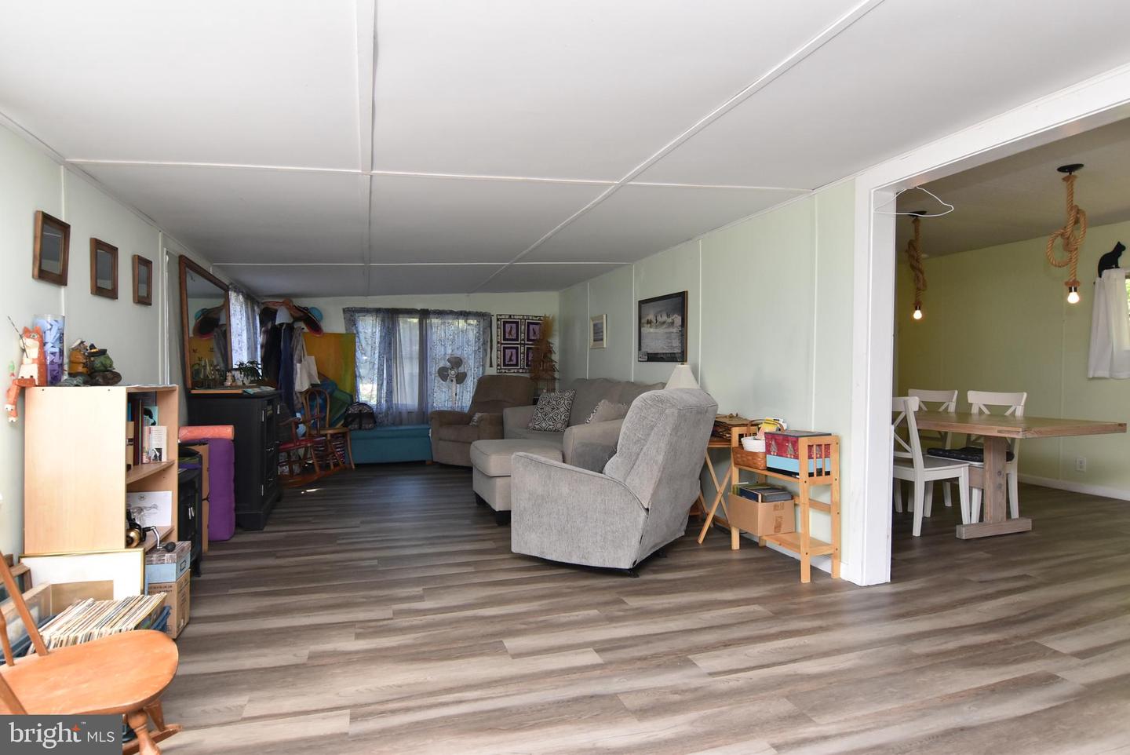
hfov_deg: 90.0
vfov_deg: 67.5
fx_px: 565
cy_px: 378
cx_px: 565
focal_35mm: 18
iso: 800
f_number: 9
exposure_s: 1/80
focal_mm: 12
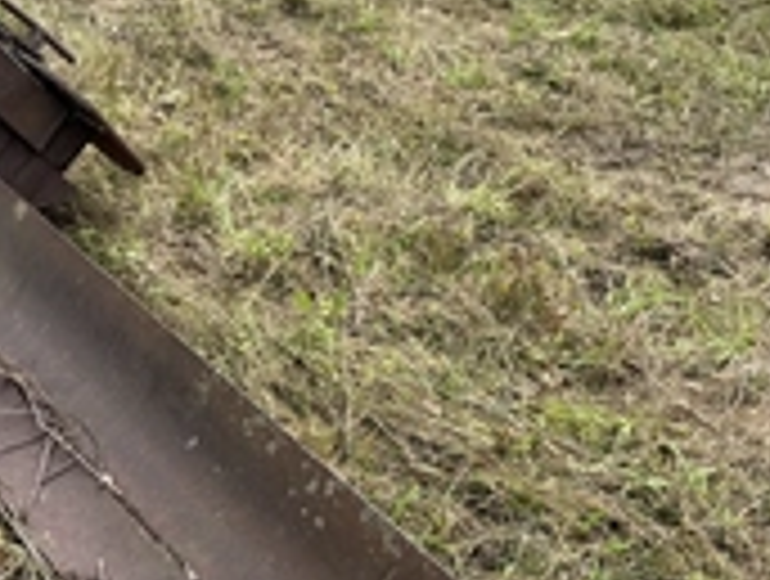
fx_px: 1248
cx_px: 176
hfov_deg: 33.5
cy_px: 409
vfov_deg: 26.0
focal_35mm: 56
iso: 80
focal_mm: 6.76
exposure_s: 1/1855
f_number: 1.78
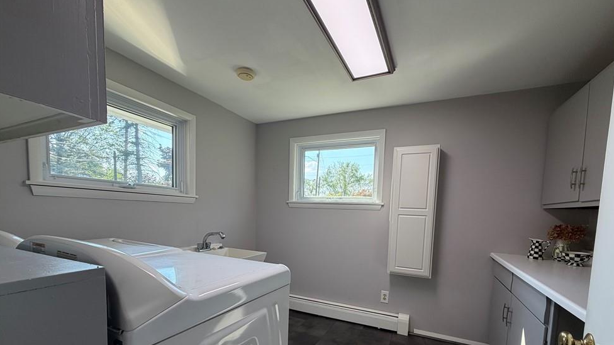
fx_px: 260
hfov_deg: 99.3
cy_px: 229
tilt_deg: -4.6
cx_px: 318
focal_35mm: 16
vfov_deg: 65.4
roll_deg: -1.5
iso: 100
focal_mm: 2.22
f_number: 2.2
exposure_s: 1/118
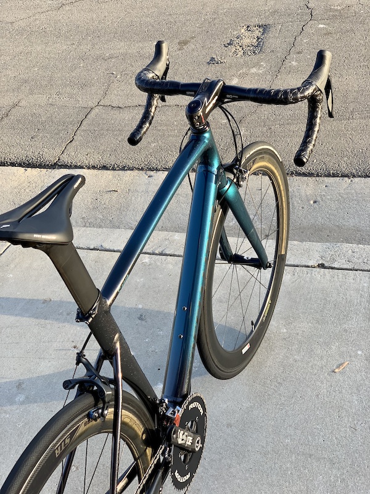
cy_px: 247
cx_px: 185
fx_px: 741
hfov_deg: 28.0
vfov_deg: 36.8
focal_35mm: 52
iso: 16
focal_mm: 6
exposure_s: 1/122
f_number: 2.4
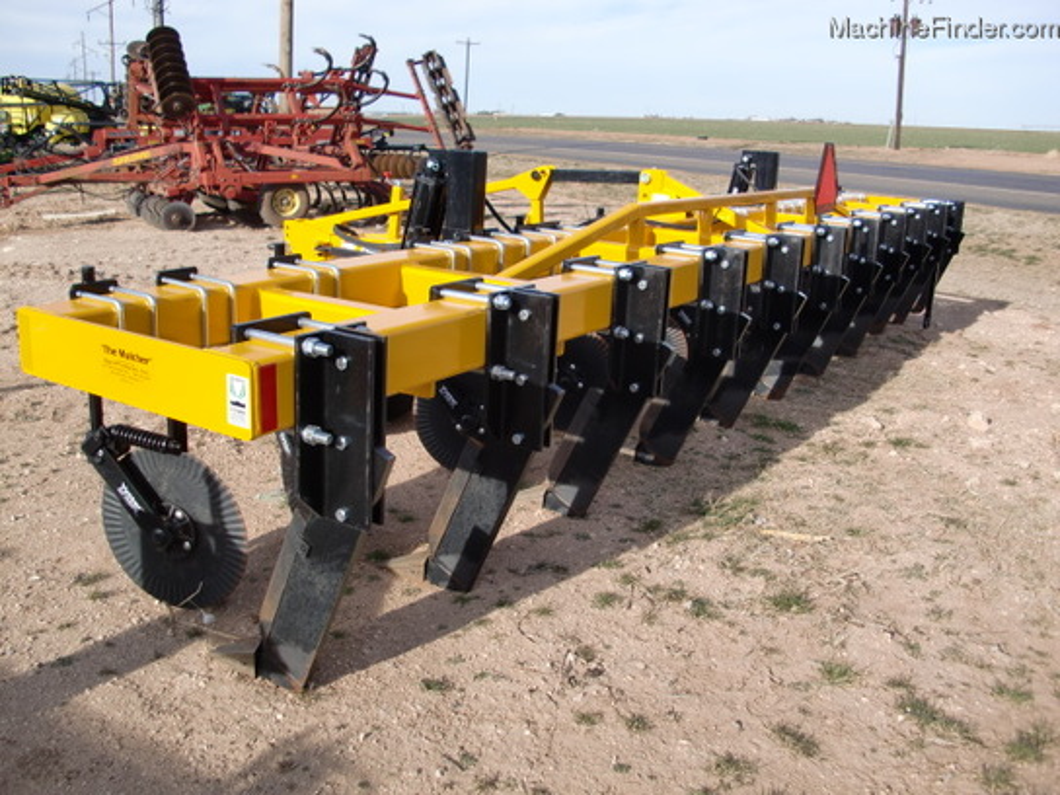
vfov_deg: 39.7
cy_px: 398
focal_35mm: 36
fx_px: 1102
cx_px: 530
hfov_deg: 51.4
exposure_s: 1/800
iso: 64
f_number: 2.8
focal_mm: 6.3
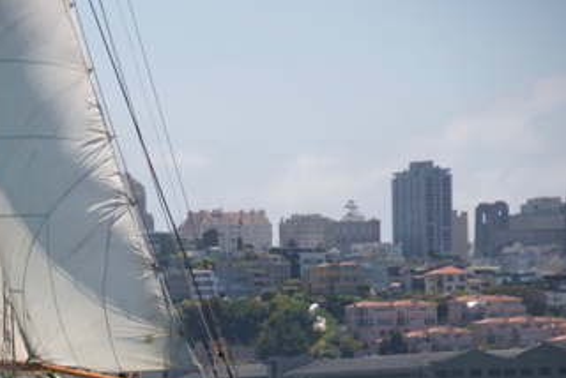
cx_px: 79
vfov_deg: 4.8
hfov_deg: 7.1
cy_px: 344
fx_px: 4531
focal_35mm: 288
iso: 800
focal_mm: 105
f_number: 5.6
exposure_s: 1/4000
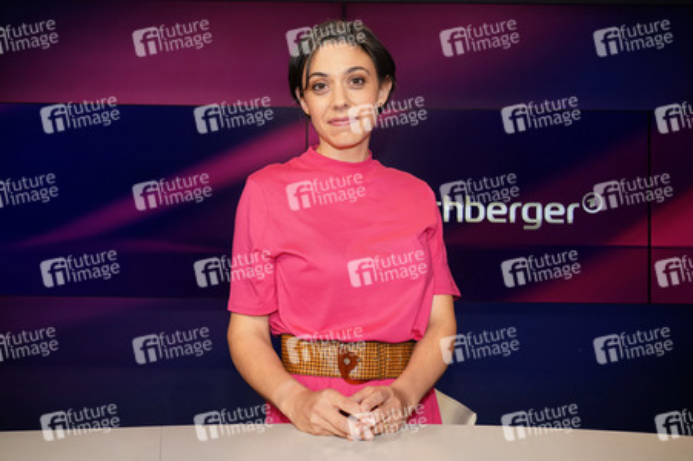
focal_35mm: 34
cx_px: 346
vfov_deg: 38.8
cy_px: 230
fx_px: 654
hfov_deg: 55.8
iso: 2000
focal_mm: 34
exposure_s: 1/125
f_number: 5.6
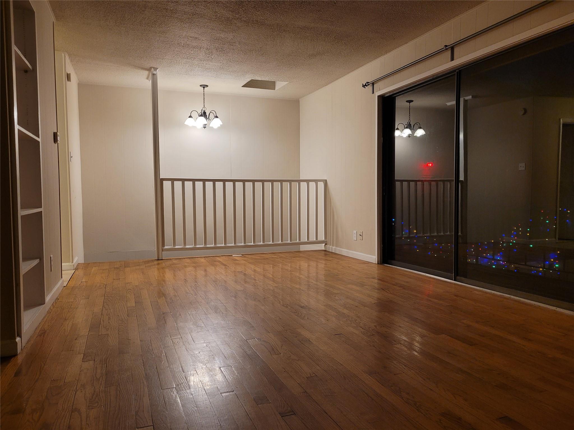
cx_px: 287
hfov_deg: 67.3
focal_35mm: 26
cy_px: 215
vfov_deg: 53.1
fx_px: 431
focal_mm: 5.4
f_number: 1.8
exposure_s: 1/40
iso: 200
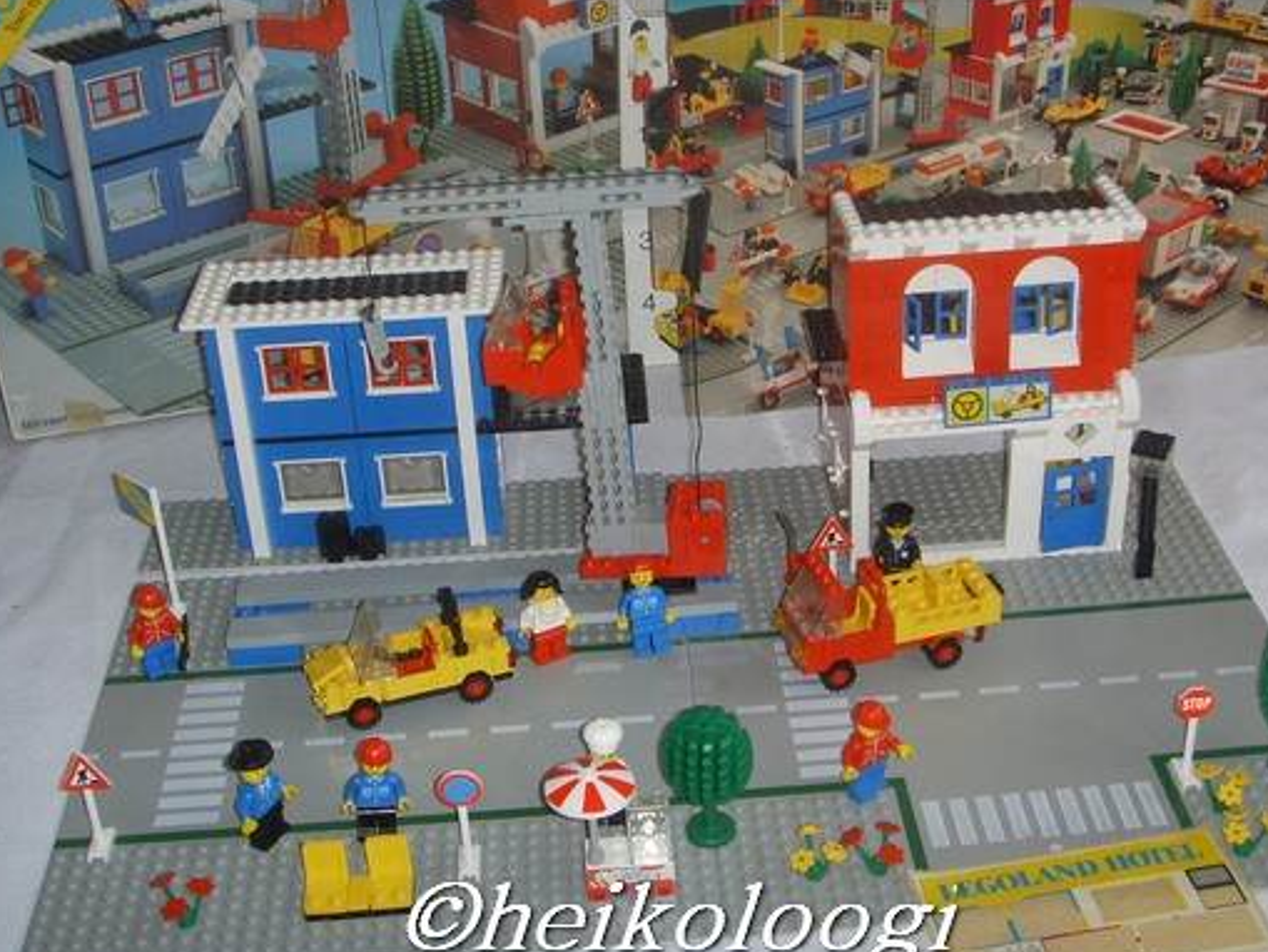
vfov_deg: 29.6
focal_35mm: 49
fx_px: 1795
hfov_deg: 38.9
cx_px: 685
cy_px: 386
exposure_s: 1/45
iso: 100
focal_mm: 6.6
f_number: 3.5
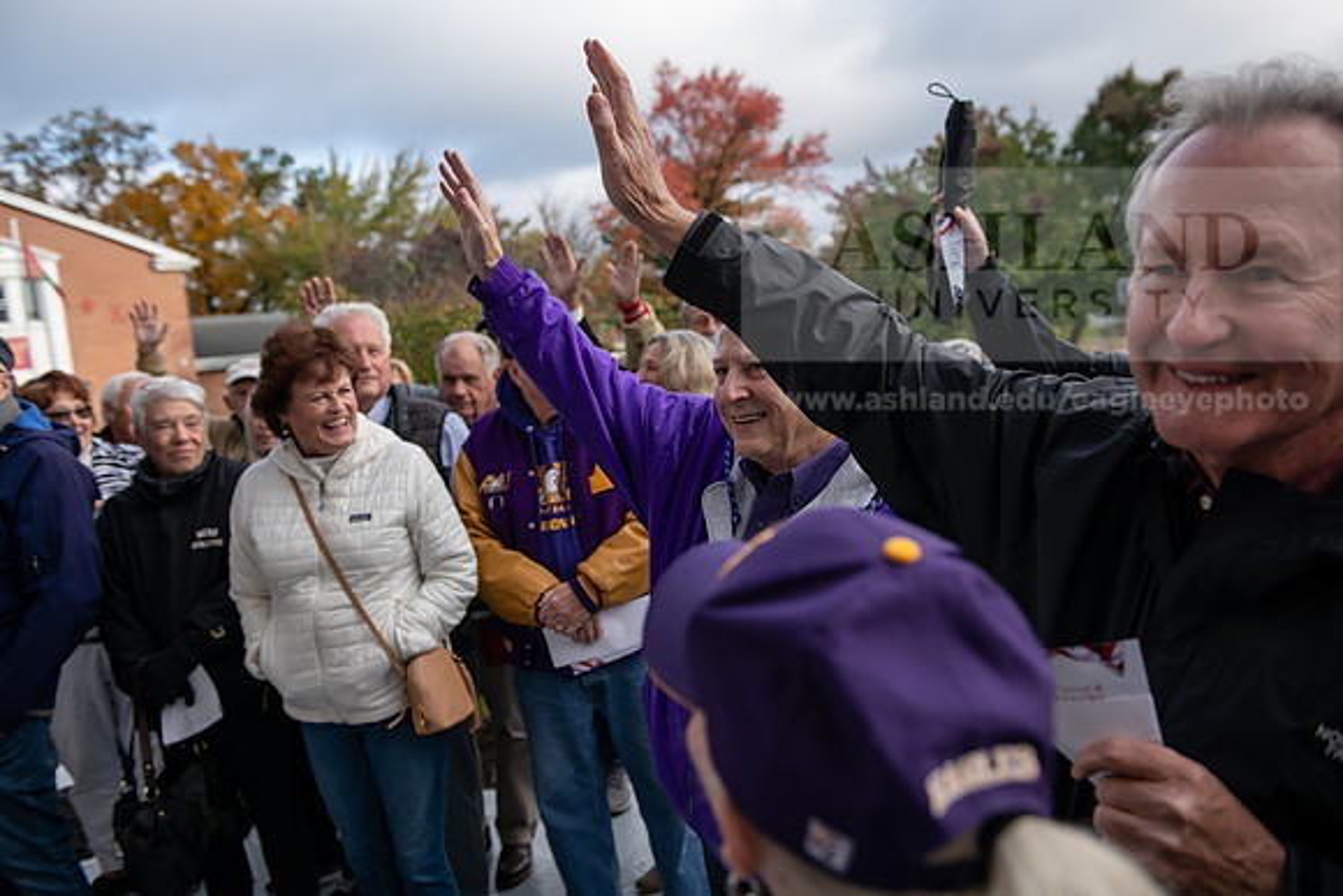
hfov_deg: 58.7
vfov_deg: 41.1
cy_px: 448
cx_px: 672
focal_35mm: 32
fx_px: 1194
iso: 160
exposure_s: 1/500
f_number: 3.5
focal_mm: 32
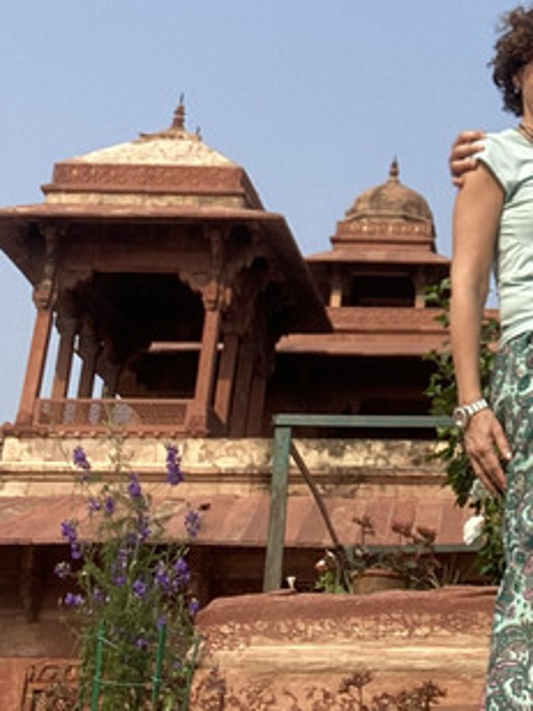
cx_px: 598
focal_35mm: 78
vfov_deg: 24.0
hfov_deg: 18.2
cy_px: 14
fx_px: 1601
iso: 25
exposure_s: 1/931
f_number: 2.2
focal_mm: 2.71
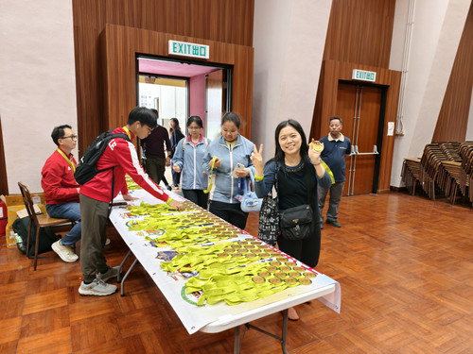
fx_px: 314
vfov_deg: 58.9
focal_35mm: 23
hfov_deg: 73.9
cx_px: 236
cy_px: 177
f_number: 1.57
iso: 167
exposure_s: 1/99.9
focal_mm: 6.54
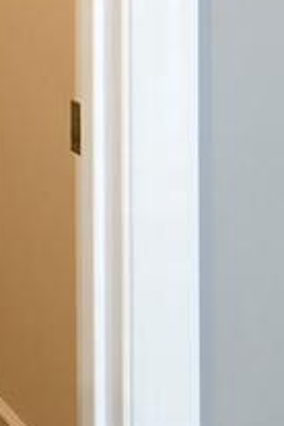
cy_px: -64
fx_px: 1112
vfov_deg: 20.5
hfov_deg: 12.3
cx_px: -342
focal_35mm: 94
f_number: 4
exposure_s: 1/60
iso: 320
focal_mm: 12
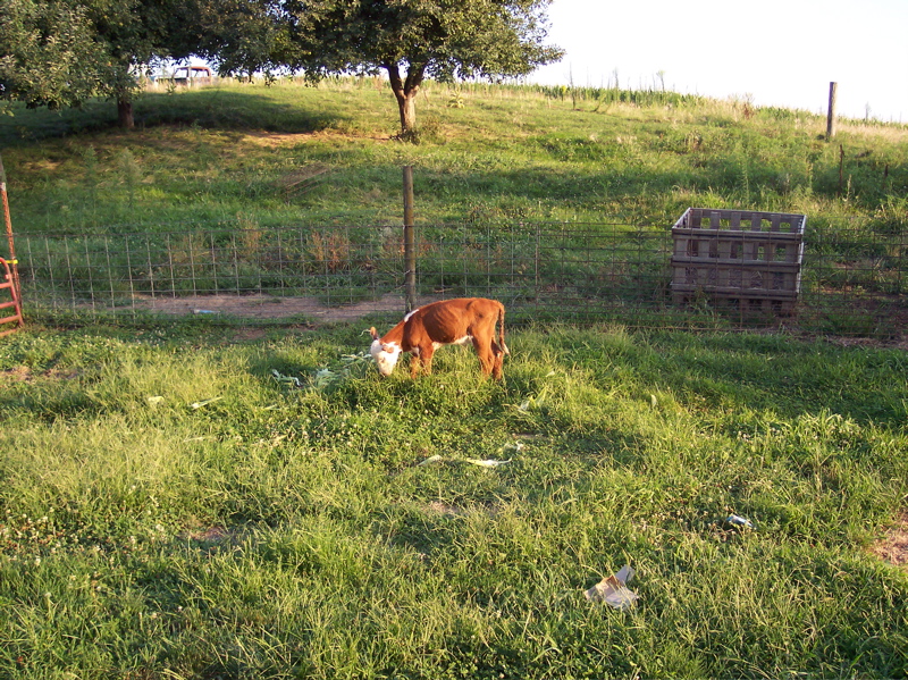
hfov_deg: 49.0
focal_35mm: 38
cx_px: 454
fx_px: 996
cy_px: 340
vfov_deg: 37.7
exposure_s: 1/250
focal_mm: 8
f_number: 2.8
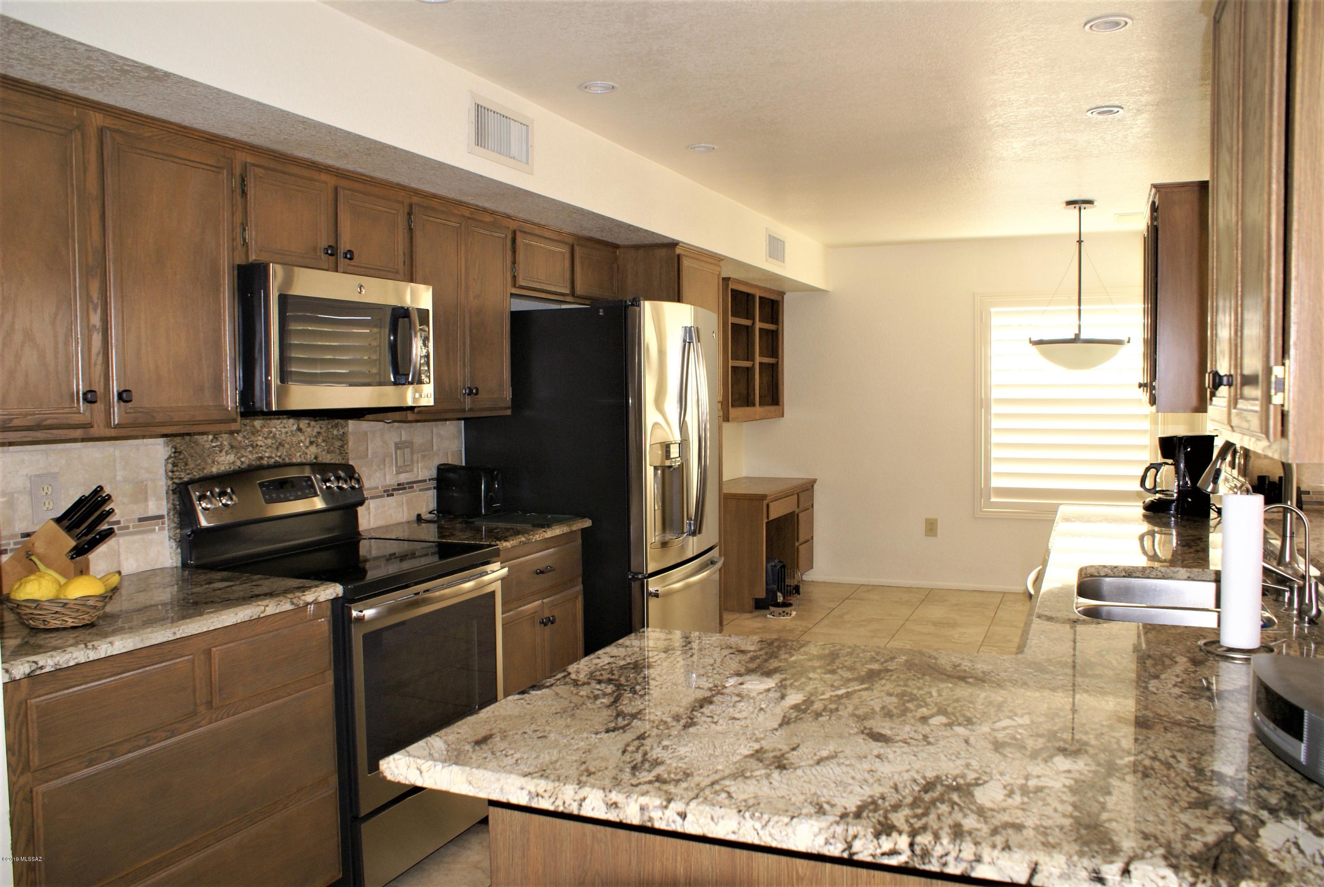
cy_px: 444
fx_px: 994
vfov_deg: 48.0
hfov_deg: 67.3
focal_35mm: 27
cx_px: 662
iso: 400
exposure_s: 1/60
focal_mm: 18
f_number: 5.6
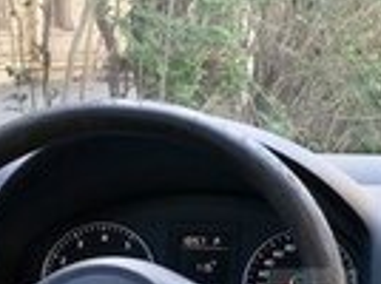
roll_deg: -1.9
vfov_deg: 10.2
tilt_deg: -9.4
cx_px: 557
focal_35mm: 143
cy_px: 311
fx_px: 1571
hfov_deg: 13.1
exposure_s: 1/100
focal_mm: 4.15
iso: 32
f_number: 2.2
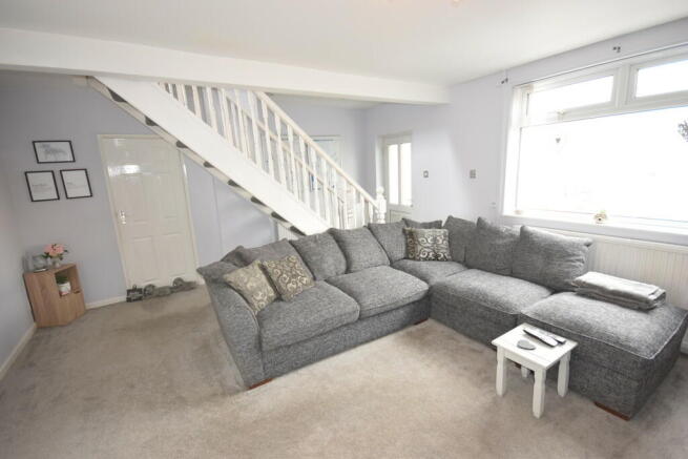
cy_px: 230
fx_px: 315
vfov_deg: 72.1
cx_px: 344
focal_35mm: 16
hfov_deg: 95.0
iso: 800
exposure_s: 1/100
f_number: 5
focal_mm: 11
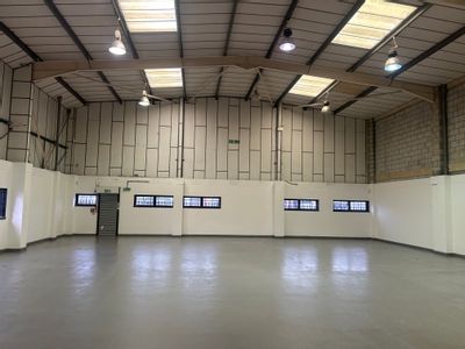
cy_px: 174
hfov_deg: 67.3
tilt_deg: +0.5
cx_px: 232
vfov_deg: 53.1
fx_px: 349
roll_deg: -0.6
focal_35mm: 26
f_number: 1.5
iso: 100
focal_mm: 5.7
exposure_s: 1/100
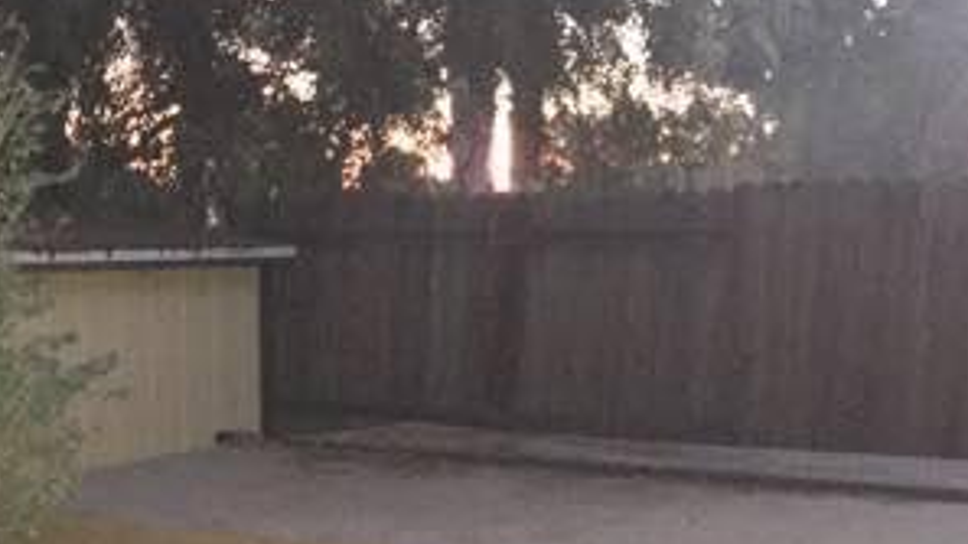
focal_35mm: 68
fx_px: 1745
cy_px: 531
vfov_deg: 17.4
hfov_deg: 29.9
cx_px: 134
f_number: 2.2
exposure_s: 1/16
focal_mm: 4.15
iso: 1250
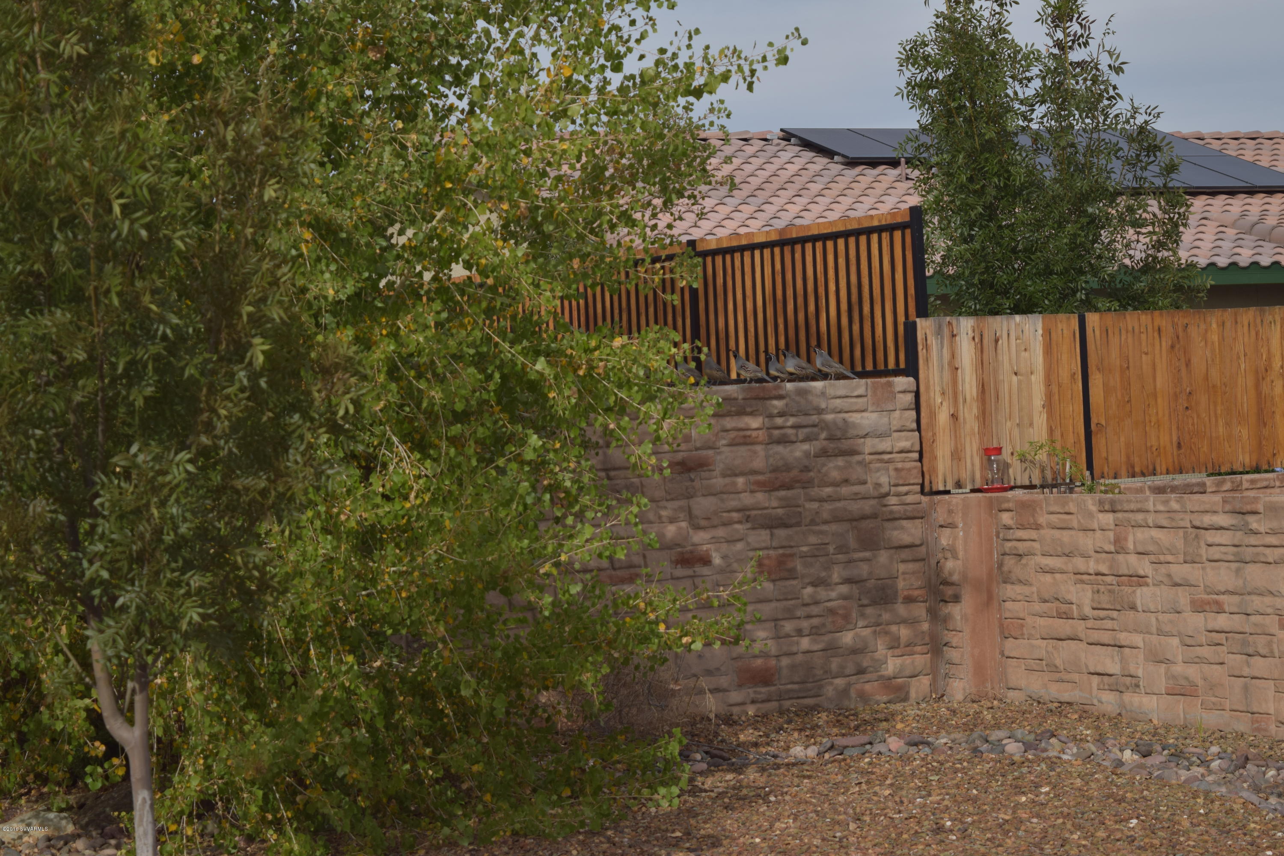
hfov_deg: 24.6
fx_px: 2942
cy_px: 428
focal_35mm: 82
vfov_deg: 16.6
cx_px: 642
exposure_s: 1/800
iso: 100
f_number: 5.6
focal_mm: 55
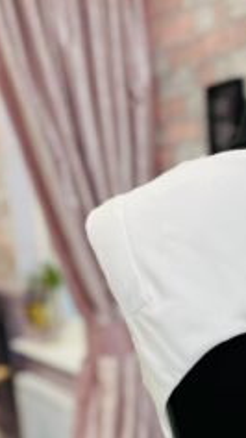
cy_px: 393
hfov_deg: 22.1
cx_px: 274
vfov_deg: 37.9
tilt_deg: -16.0
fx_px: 592
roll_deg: +1.0
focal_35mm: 51
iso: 80
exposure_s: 1/100
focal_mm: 5.1
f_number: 1.6
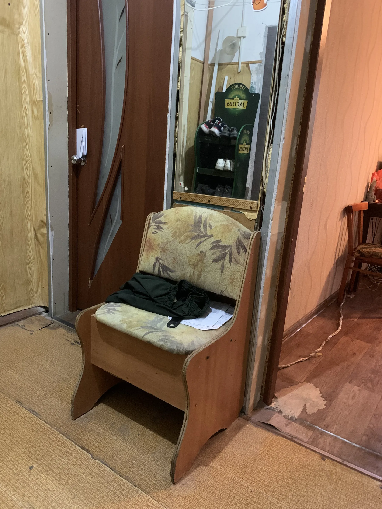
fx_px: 383
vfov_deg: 67.3
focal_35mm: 26
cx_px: 191
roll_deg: -4.1
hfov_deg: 53.1
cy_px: 254
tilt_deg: -14.4
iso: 640
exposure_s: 1/25
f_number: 1.8
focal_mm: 4.25
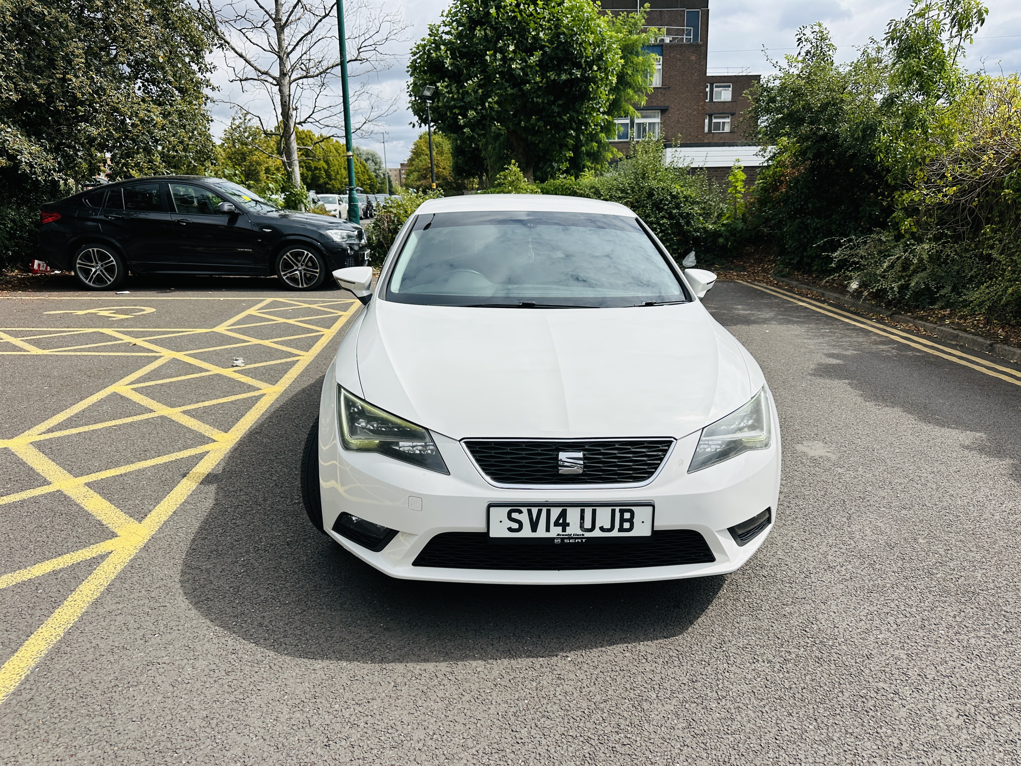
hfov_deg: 71.6
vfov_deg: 56.8
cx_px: 510
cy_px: 383
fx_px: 708
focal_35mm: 24
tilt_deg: -13.9
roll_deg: +1.1
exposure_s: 1/7576
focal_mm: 6.86
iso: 80
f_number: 1.78
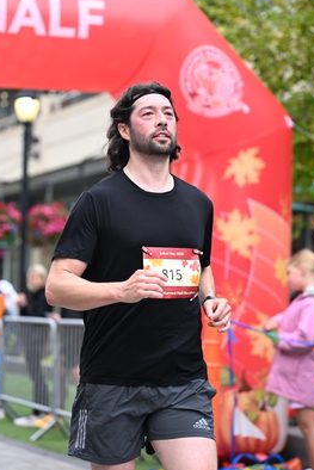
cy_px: 186
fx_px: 1516
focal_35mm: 116
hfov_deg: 11.8
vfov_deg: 17.6
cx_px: 149
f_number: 2.8
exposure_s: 1/2000
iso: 800
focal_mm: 83
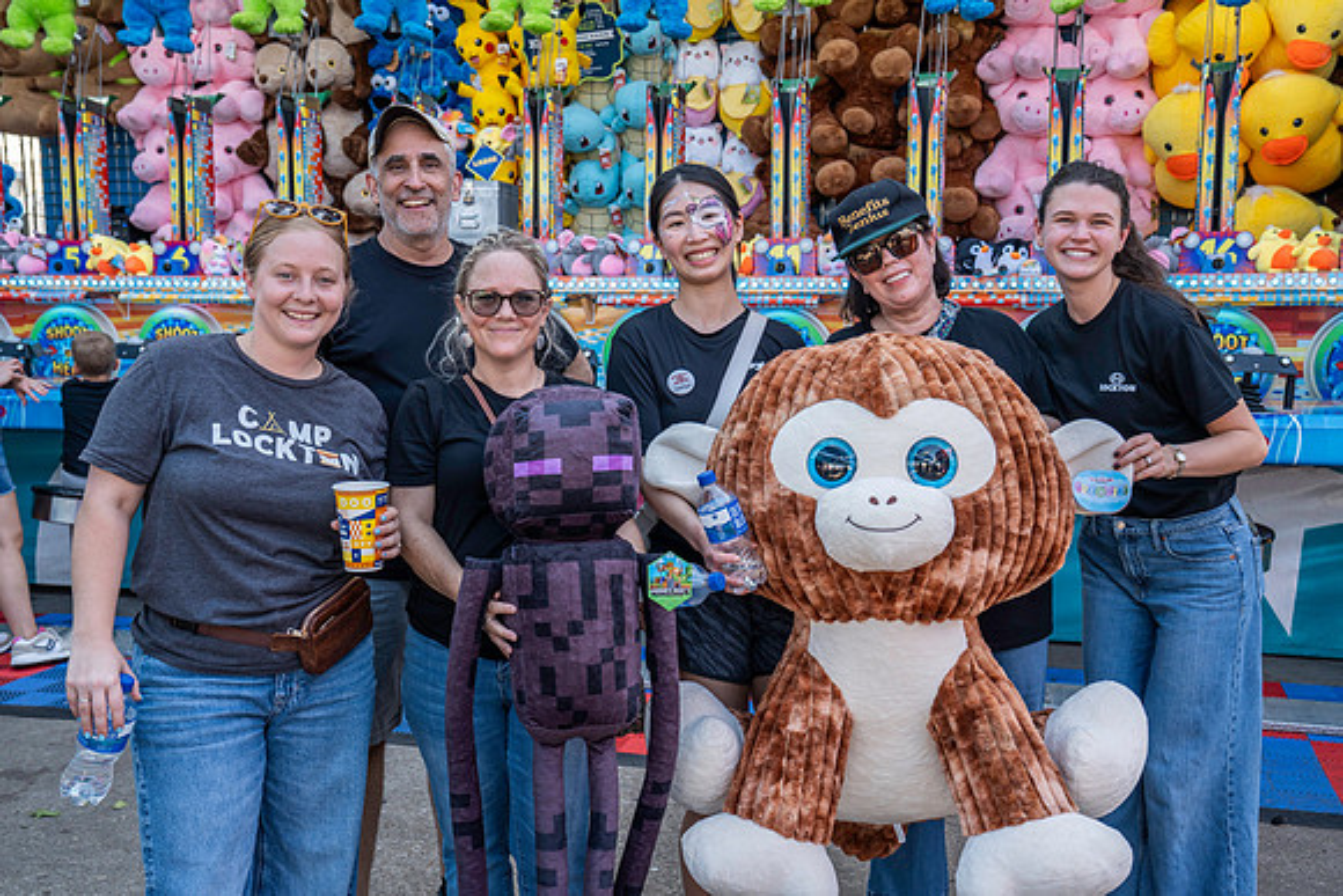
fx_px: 1455
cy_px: 448
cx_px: 672
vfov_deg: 34.2
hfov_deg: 49.5
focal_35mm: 39
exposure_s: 1/200
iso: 400
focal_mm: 39
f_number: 5.6
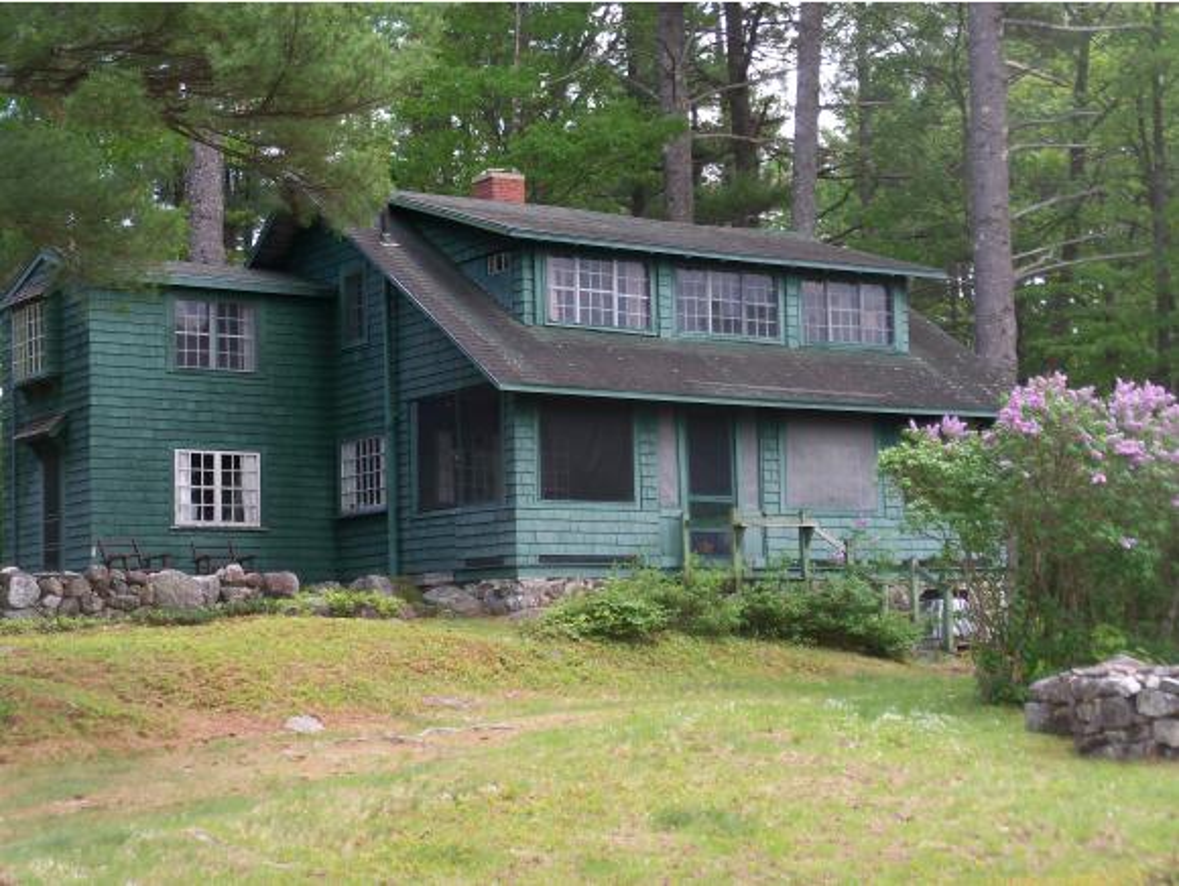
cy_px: 443
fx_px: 2352
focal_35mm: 69
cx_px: 590
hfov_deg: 28.1
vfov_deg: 21.3
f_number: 3.5
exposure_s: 1/125
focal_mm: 12.2
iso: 64
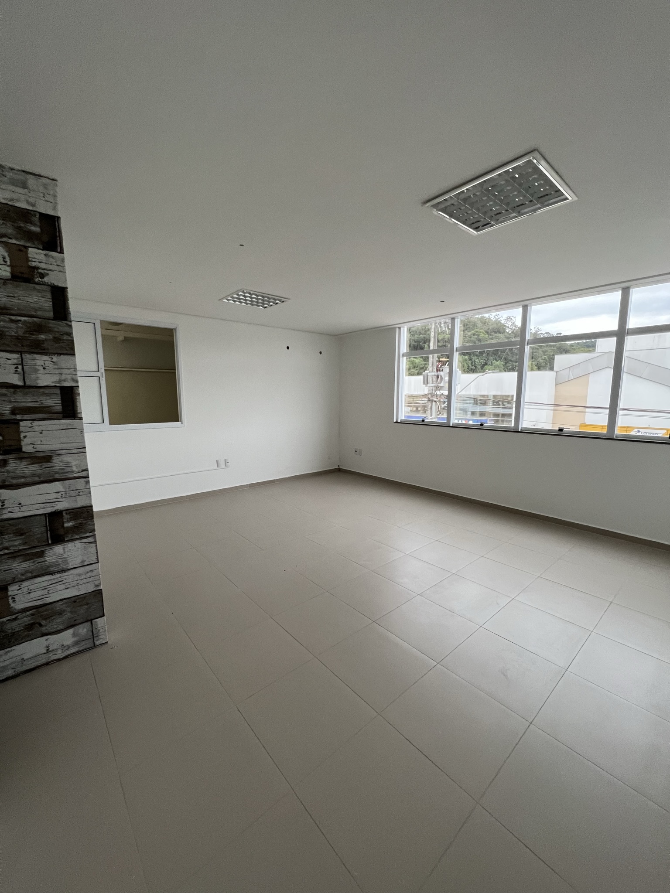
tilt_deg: -6.2
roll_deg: +0.0
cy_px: 446
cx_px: 335
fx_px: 335
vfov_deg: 106.2
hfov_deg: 89.9
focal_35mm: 13
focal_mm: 1.57
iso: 250
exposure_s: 1/120
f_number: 1.8
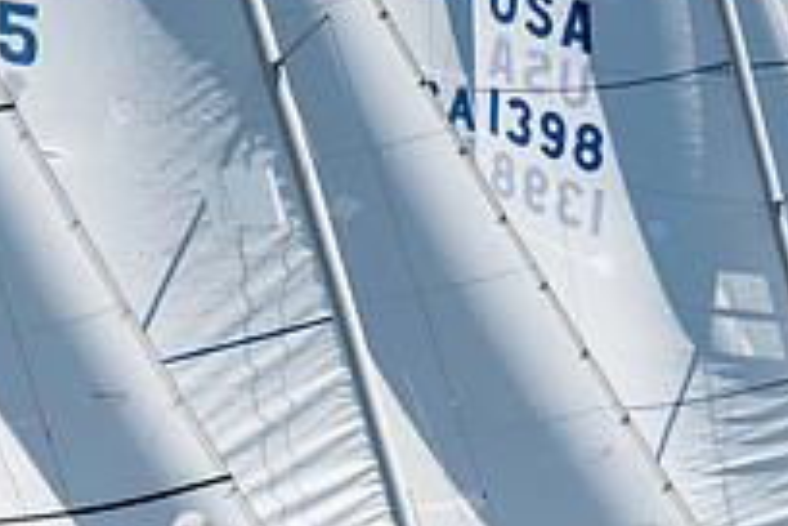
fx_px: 27972
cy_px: 628
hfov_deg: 1.6
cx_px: 390
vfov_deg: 1.1
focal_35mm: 1278
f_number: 5.6
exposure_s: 1/3200
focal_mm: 300
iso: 320
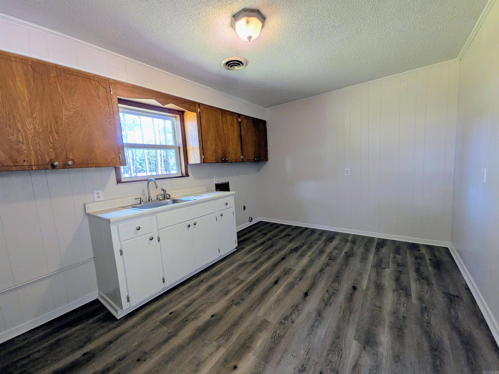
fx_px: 202
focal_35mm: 14
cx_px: 250
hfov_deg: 102.1
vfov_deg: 85.7
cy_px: 187
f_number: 2.2
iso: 72
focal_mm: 1.85
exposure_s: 1/40
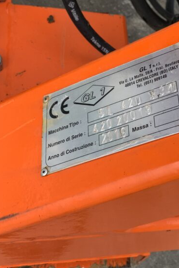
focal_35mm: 56
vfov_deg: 35.5
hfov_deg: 23.5
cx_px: 166
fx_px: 418
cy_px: 109
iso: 16
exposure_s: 1/367
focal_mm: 3
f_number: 1.8
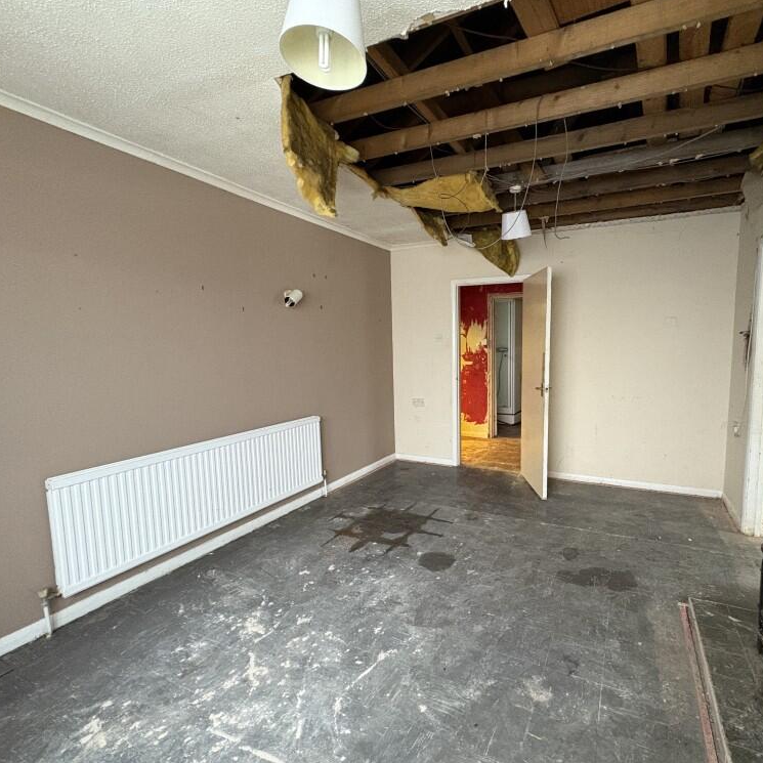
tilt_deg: -5.8
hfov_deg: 83.2
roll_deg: +0.9
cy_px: 387
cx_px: 450
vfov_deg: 84.0
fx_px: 424
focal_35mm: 17
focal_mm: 2.22
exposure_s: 1/60
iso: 640
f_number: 2.2
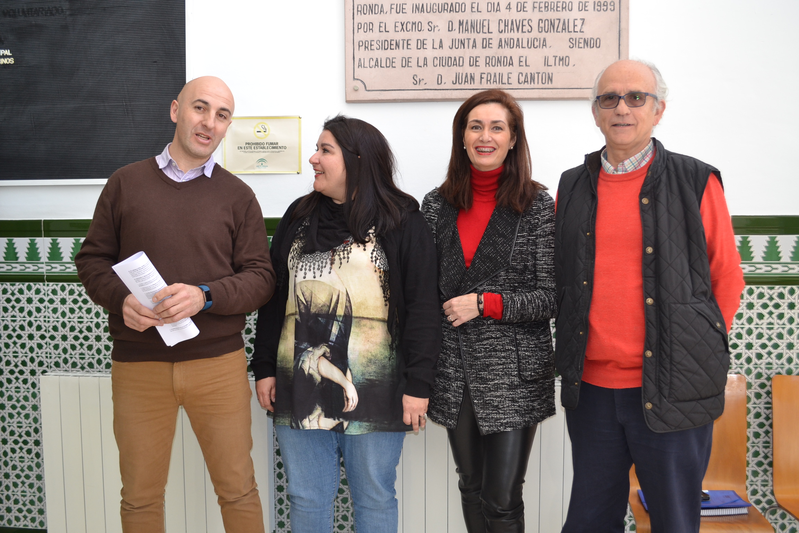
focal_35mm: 36
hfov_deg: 53.1
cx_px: 400
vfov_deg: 36.9
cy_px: 266
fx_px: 799
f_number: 4
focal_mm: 24
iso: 400
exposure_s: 1/80
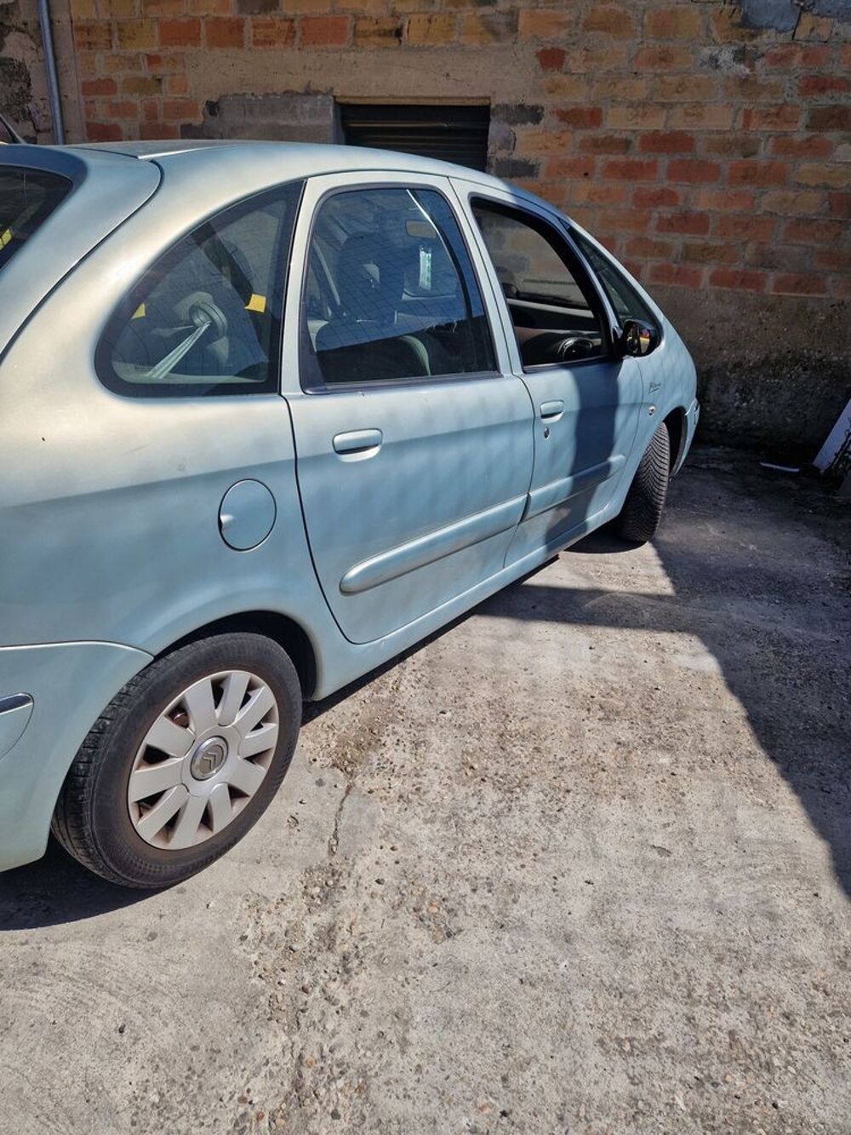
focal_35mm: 23
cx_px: 426
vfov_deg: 73.9
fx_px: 754
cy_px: 568
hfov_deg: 58.9
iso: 50
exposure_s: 1/2800
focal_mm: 5.4
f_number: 1.8
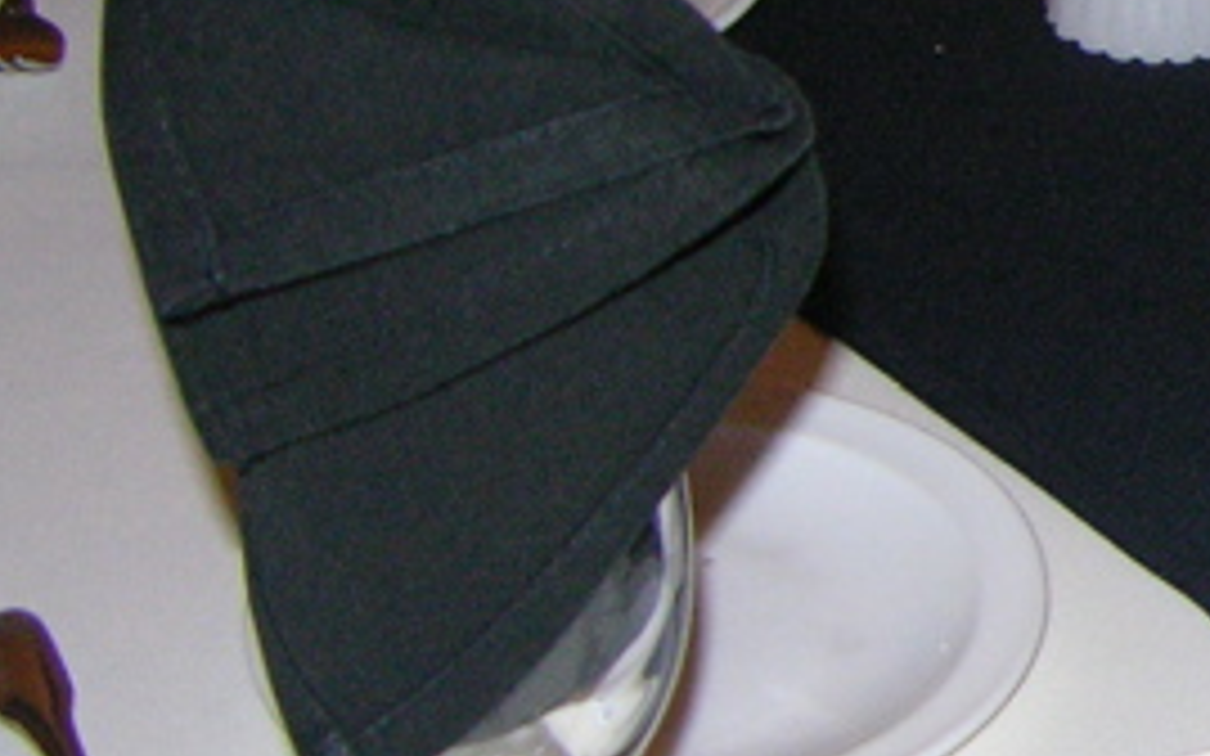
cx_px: 2074
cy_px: 7
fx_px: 4682
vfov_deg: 9.2
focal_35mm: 142
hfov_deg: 13.4
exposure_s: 1/60.1
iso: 200
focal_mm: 8.9
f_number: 2.8
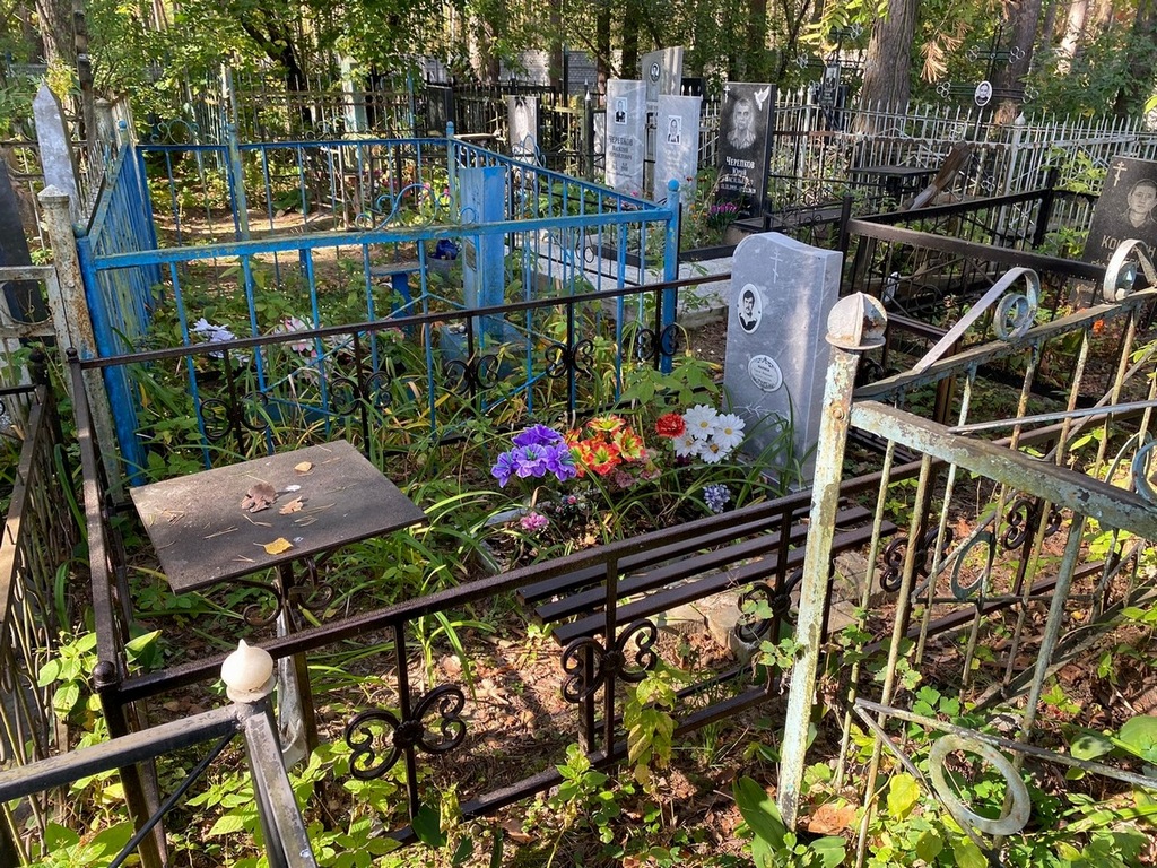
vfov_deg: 53.1
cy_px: 434
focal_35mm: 26
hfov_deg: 67.3
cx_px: 578
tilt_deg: -21.8
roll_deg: -0.7
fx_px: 869
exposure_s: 1/122
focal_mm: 4.25
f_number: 1.8
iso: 64
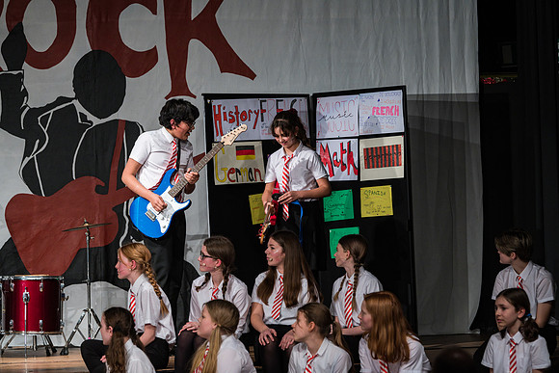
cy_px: 186
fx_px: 2330
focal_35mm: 150
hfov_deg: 13.7
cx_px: 280
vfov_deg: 9.2
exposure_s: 1/160
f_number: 4
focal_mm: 150
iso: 1250
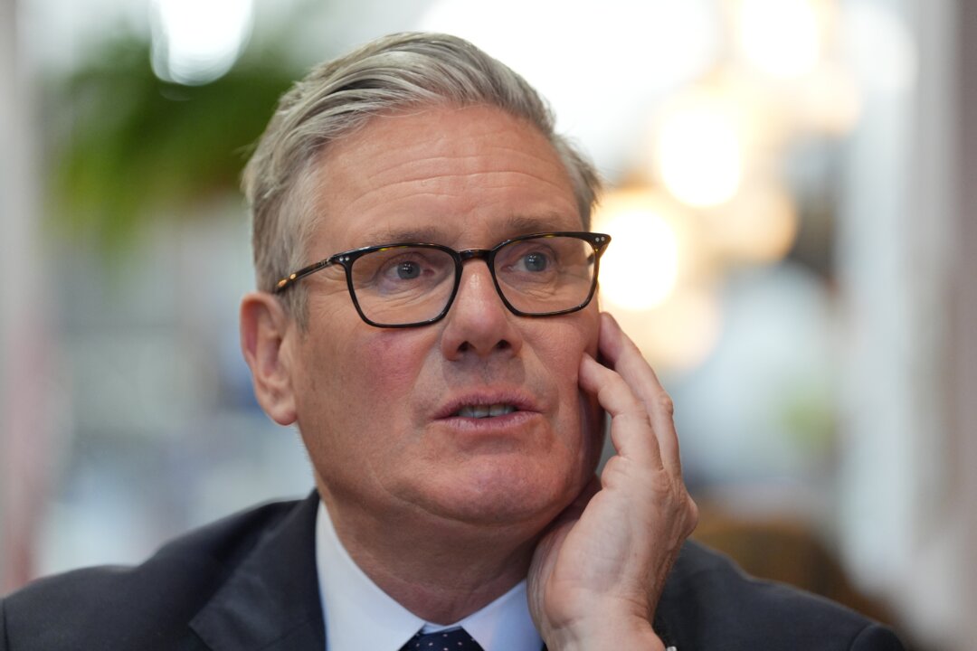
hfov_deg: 11.5
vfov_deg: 7.7
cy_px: 326
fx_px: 4830
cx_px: 488
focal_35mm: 178
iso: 2000
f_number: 2.8
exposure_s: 1/400
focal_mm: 178
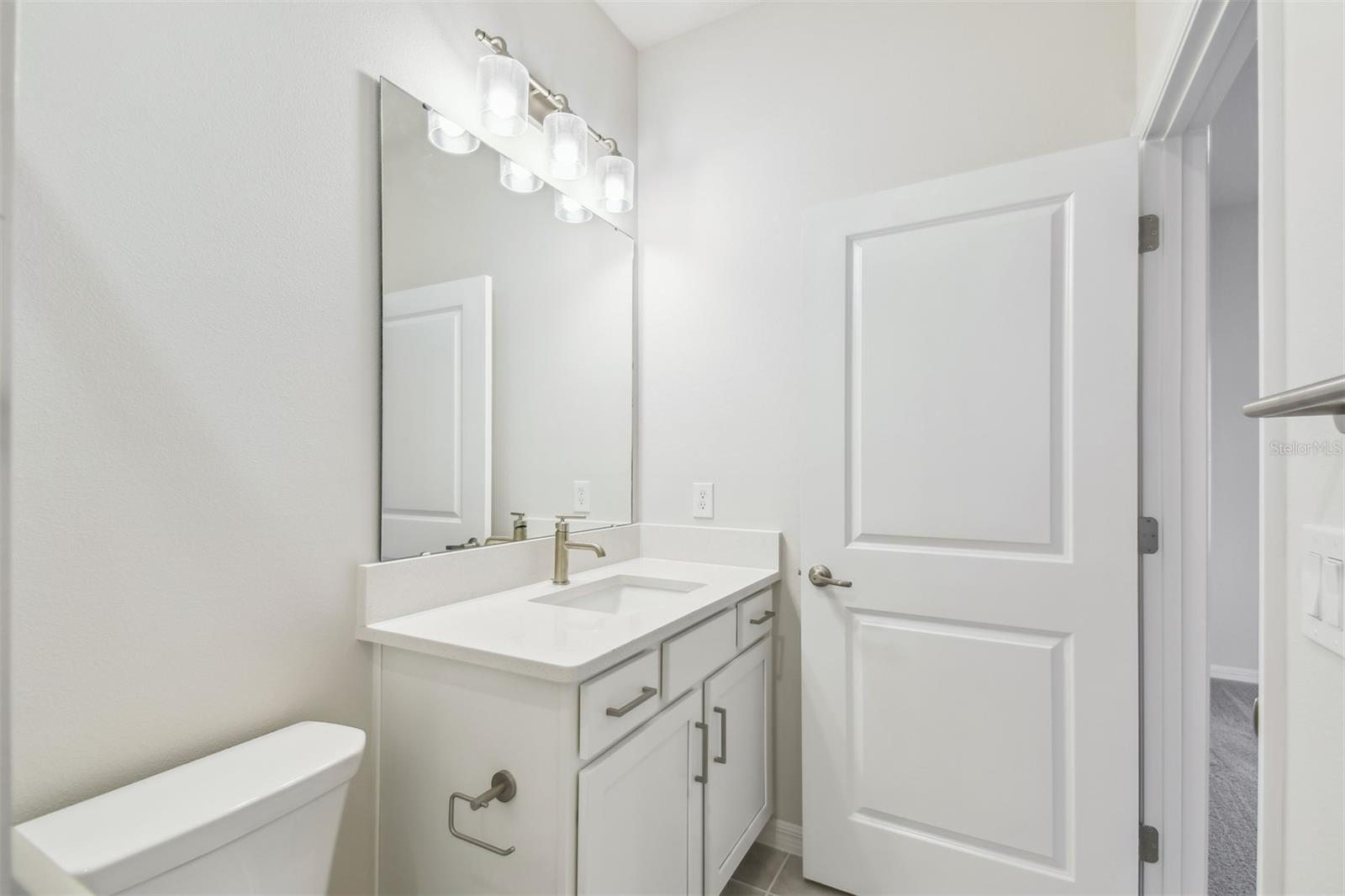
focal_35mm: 15
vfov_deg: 77.3
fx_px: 560
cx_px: 672
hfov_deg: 100.4
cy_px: 448
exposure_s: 1/25
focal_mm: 10
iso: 100
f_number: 7.1
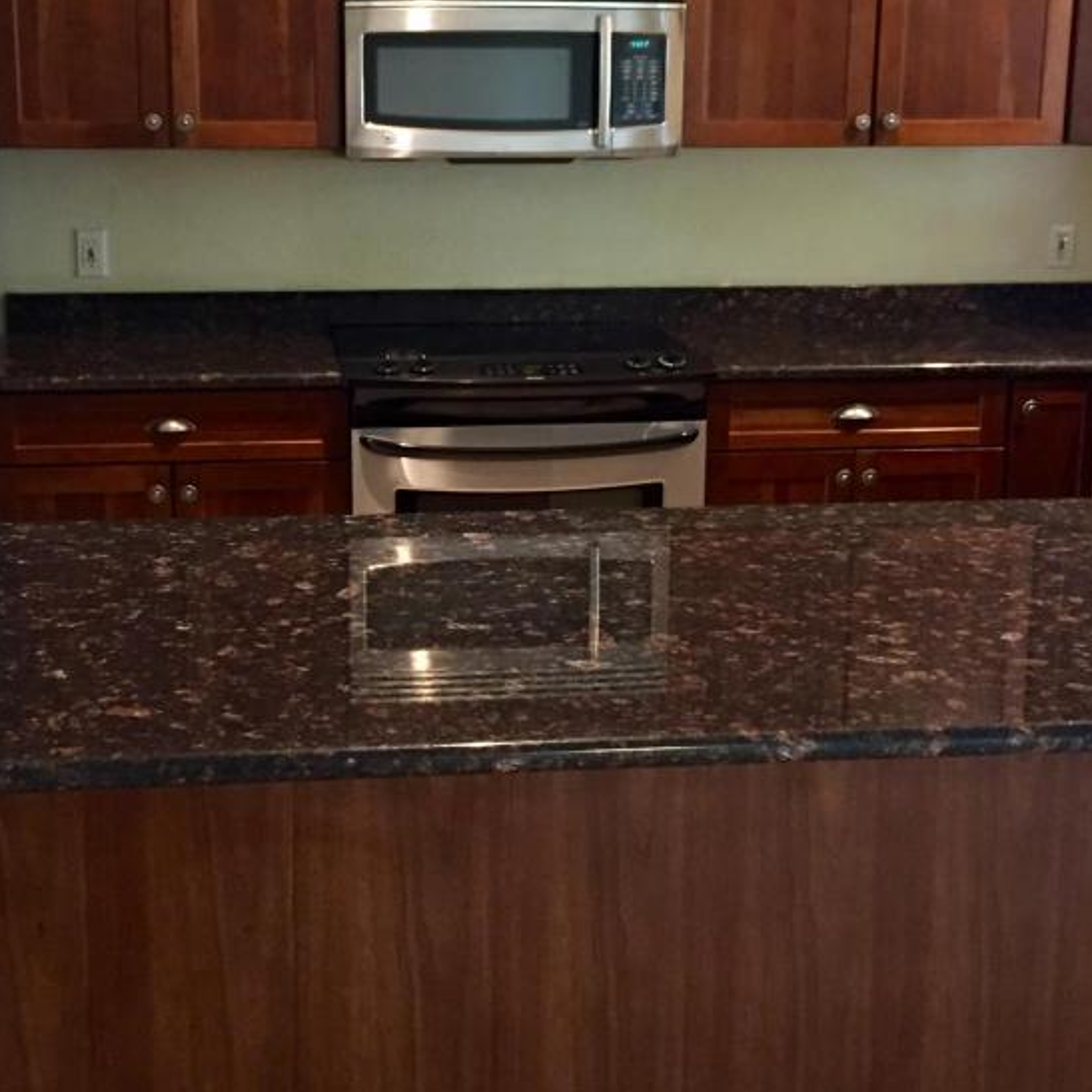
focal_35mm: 48
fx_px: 1713
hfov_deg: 35.2
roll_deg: +0.8
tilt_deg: -11.3
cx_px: 441
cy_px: 427
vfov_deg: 35.2
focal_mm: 4.15
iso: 250
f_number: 2.2
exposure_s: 1/15
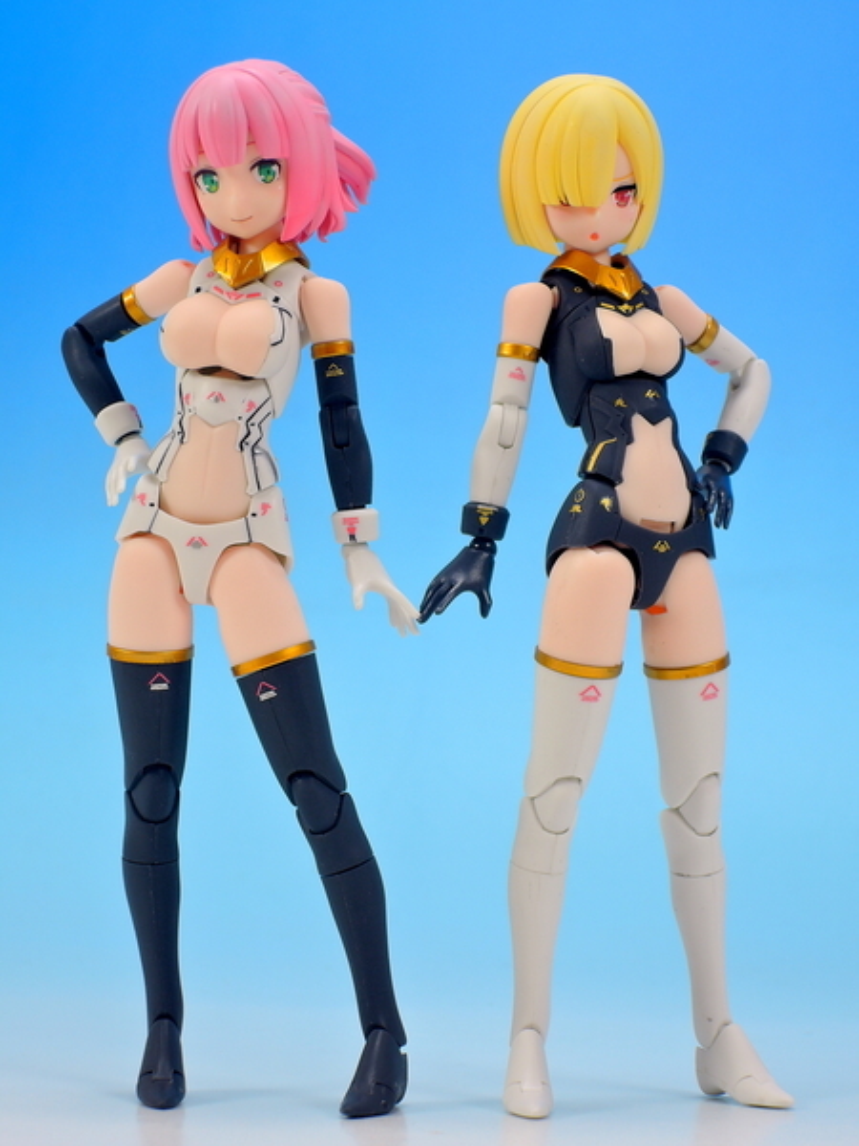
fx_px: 3143
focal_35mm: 95
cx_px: 430
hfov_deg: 15.6
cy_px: 573
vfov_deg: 20.7
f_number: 5.6
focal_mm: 20.2
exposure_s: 1/2
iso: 80
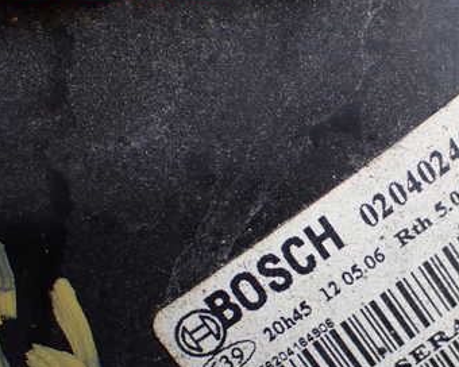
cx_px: 379
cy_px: 267
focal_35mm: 100
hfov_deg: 19.0
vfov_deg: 15.3
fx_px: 1358
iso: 400
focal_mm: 10.35
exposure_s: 1/250
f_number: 3.5
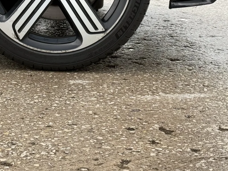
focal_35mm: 115
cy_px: -17
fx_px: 758
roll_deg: +0.6
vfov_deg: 12.7
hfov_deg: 17.0
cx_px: 62
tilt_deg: -6.2
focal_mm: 6.76
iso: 64
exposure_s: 1/382
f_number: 1.78
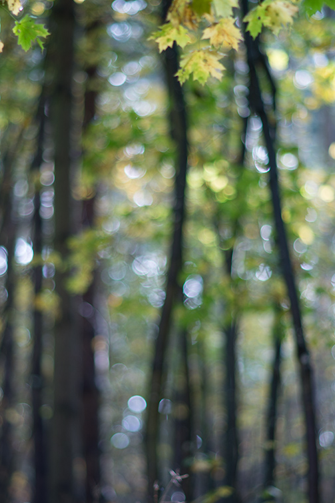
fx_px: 1941
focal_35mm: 139
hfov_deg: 9.9
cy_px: 294
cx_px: 152
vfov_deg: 14.8
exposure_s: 1/100
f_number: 1.8
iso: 110
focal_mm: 105
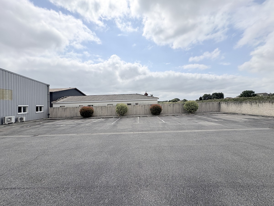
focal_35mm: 14
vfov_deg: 85.7
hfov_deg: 102.1
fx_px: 111
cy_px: 103
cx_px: 137
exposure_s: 1/4926
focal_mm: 2.22
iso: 50
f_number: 2.2
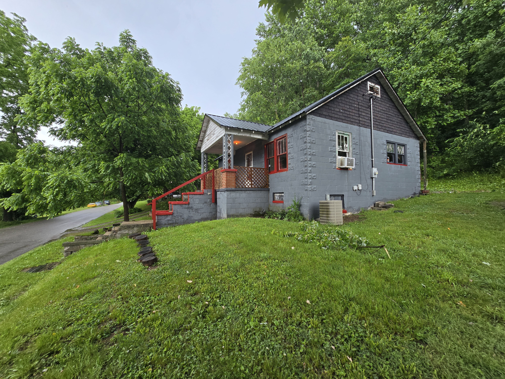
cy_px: 190
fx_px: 190
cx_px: 252
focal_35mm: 13
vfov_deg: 89.9
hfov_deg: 106.2
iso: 50
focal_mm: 2.2
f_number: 2.2
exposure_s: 1/148
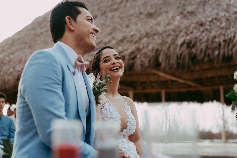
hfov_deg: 39.6
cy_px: 79
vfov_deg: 27.0
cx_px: 118
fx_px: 329
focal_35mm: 50
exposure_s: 1/800
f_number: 2.8
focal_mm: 50
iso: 100
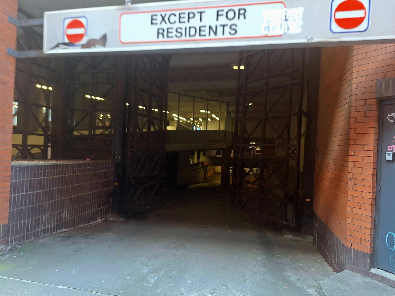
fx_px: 262
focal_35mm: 23
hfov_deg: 73.9
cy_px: 148
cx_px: 198
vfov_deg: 58.9
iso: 64
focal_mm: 5.54
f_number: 1.8
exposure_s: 1/50
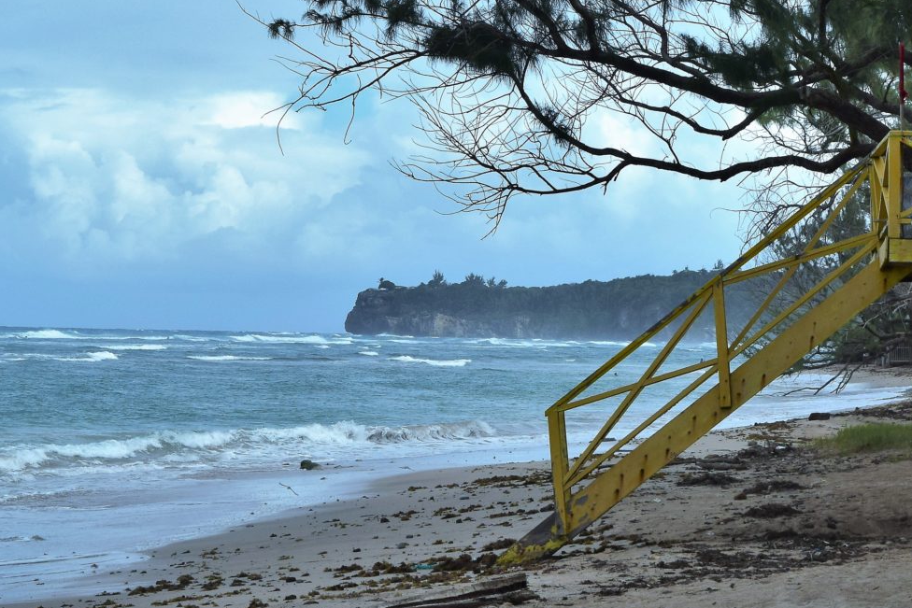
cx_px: 506
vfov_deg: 12.6
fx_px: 2711
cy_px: -26
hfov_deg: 19.1
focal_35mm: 107
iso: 400
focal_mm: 34
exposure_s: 1/500
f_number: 11
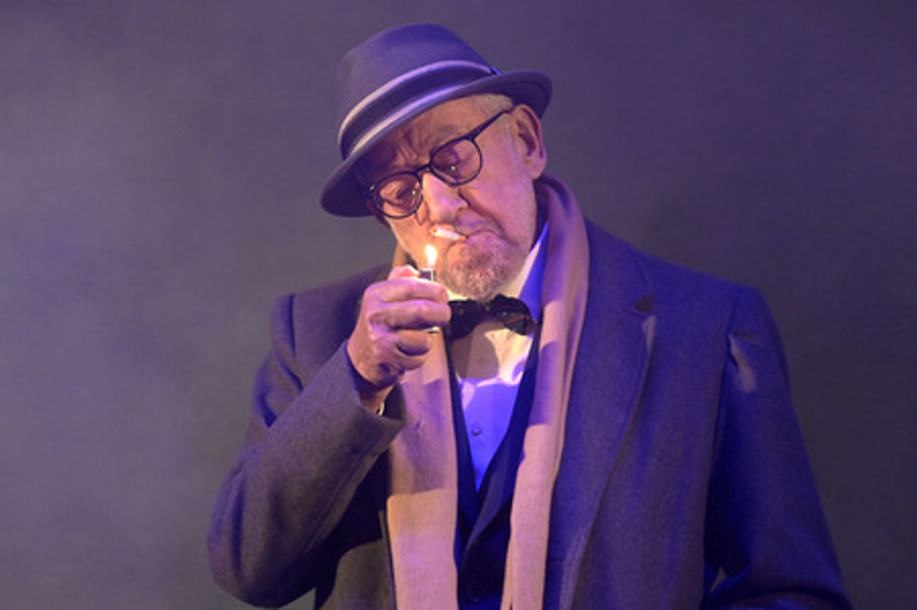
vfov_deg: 3.4
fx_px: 10181
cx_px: 458
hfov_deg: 5.2
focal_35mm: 400
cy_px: 305
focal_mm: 400
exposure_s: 1/160
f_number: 5.6
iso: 8000
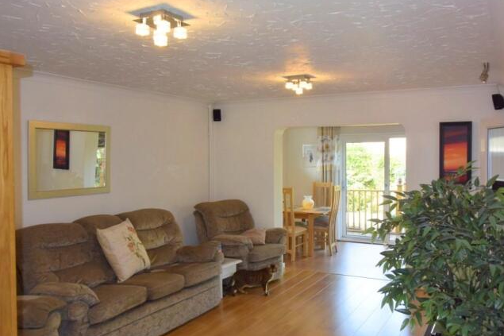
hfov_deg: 57.2
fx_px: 462
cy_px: 169
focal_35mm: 33
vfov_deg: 39.9
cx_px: 245
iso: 400
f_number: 3.8
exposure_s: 1/125
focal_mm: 12.1
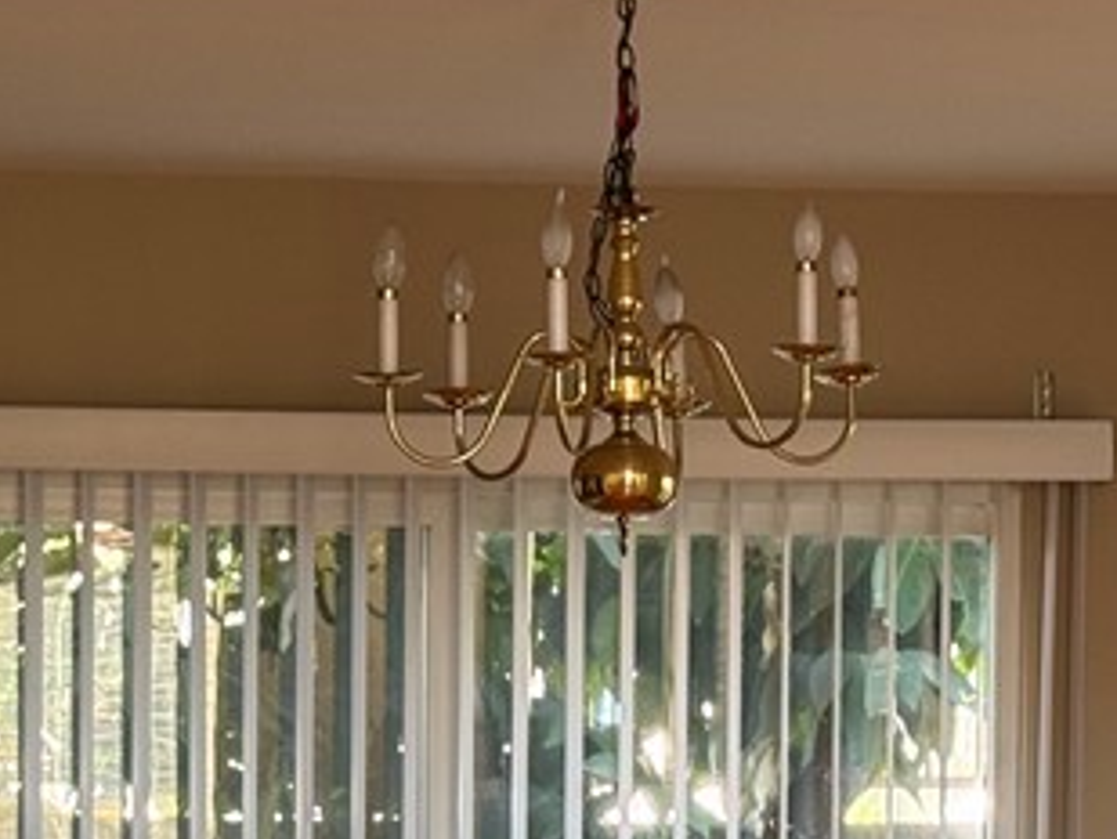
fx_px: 5133
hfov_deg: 12.4
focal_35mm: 159
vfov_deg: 9.2
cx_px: 481
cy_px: 995
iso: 100
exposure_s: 1/75
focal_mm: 6.76
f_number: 1.78
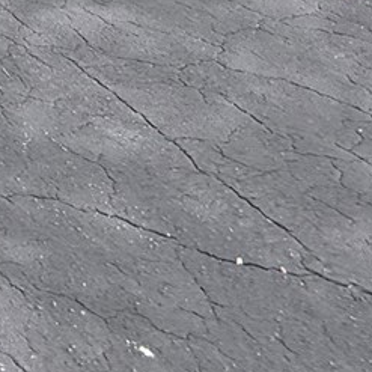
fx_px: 973
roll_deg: -0.2
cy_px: -414
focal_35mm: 80
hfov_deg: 14.3
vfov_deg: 15.9
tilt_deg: -1.4
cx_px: -526
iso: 64
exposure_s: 1/400
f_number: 2.2
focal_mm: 2.22
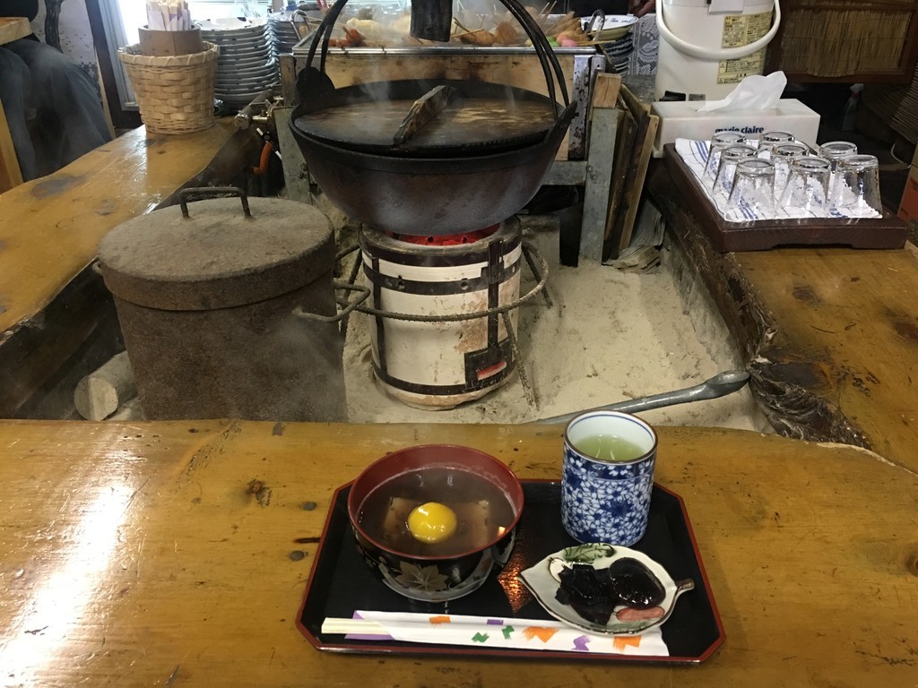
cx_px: 459
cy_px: 344
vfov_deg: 48.2
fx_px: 769
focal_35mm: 29
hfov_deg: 61.7
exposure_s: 1/8
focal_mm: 4.15
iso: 100
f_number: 2.2
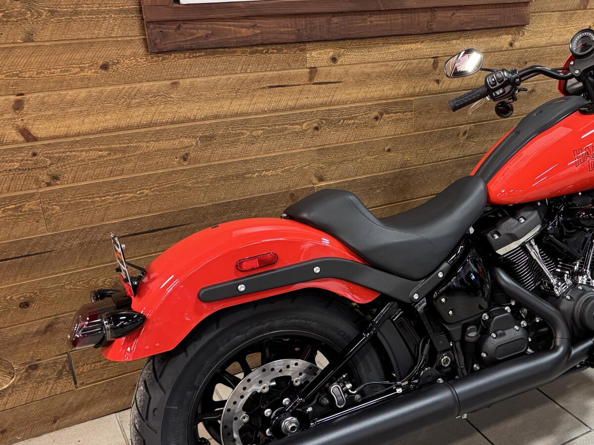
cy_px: 246
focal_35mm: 40
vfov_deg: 35.9
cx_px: 447
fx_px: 686
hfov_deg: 45.2
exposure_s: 1/60
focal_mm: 6.76
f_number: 1.78
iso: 320
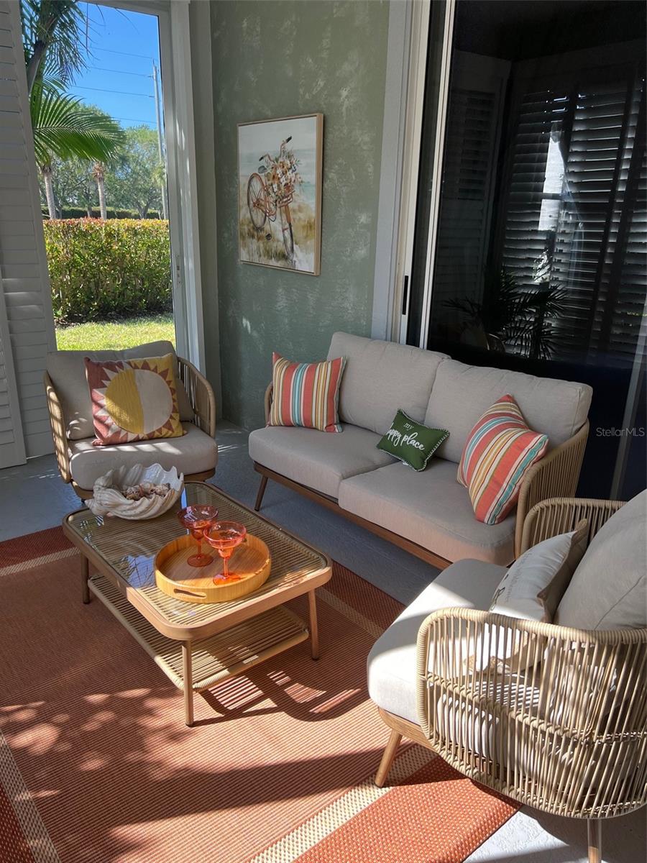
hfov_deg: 53.1
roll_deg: -0.7
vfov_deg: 67.3
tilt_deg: -17.4
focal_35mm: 26
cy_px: 432
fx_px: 648
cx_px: 324
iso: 40
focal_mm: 5.7
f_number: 1.5
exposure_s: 1/242
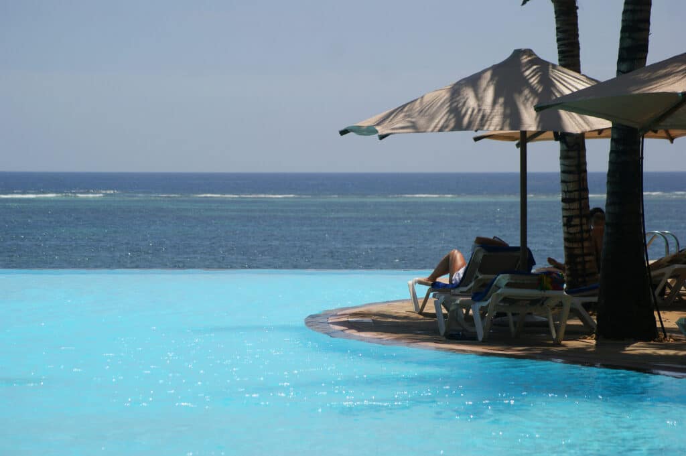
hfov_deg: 13.7
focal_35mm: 150
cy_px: 228
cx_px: 343
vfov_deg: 9.1
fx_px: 2856
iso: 100
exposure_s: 1/200
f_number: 5.6
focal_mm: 100
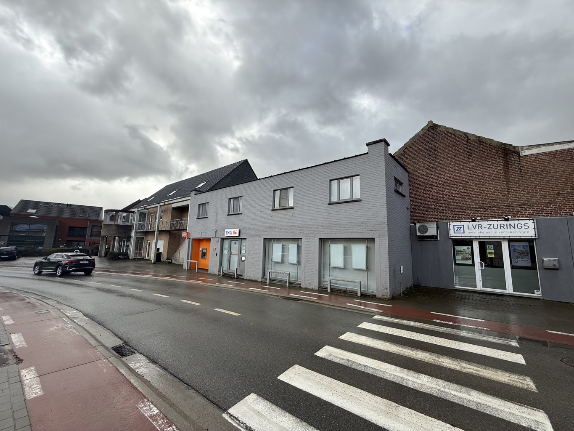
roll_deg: -2.8
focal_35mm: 14
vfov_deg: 85.7
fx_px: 232
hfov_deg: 102.1
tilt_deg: +9.7
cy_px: 216
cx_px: 287
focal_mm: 2.22
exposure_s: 1/928
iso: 50
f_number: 2.2
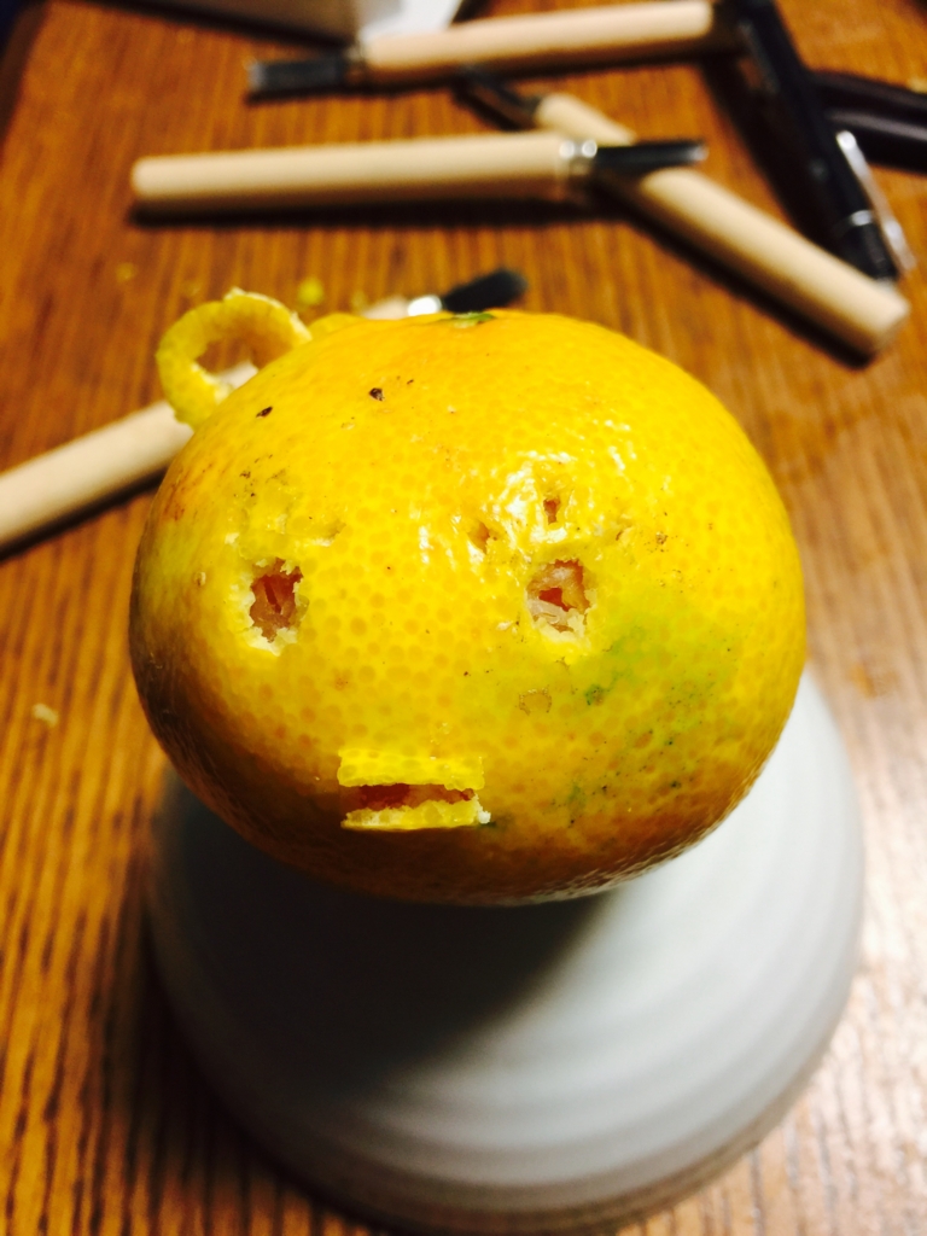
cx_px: 464
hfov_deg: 48.2
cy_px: 618
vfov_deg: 61.7
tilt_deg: -57.6
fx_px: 1035
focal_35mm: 29
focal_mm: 4.15
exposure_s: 1/15
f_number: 2.2
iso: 50
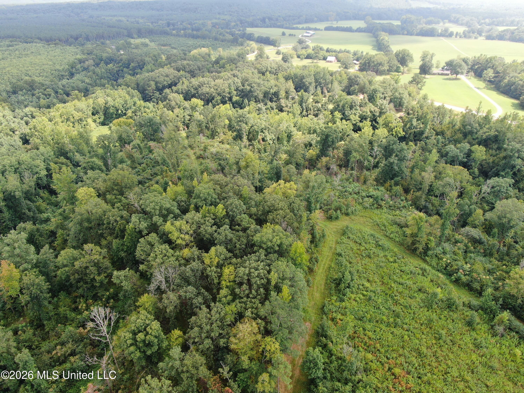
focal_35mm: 24
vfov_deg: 56.8
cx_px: 262
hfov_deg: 71.6
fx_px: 363
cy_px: 196
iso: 100
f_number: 2.8
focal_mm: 4.39
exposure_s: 1/240
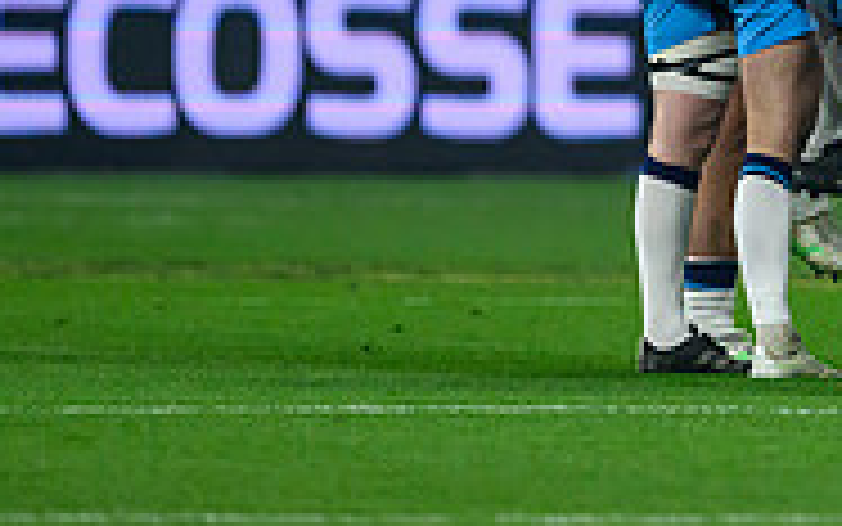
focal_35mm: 1563
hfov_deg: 1.3
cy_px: -95
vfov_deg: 0.8
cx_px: 1390
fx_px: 35877
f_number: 2.8
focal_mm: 400
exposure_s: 1/2500
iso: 2000
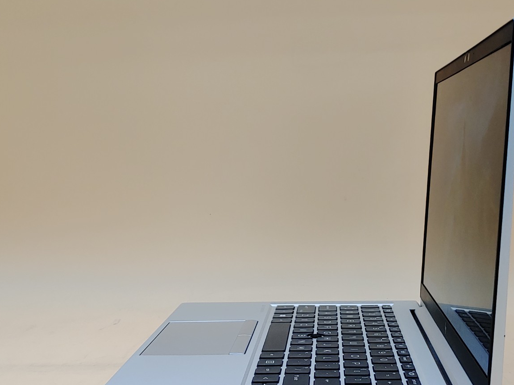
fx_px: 817
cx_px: 315
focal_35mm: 55
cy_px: 228
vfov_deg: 26.5
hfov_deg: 34.8
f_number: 1.8
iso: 50
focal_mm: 4.36
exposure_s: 1/119
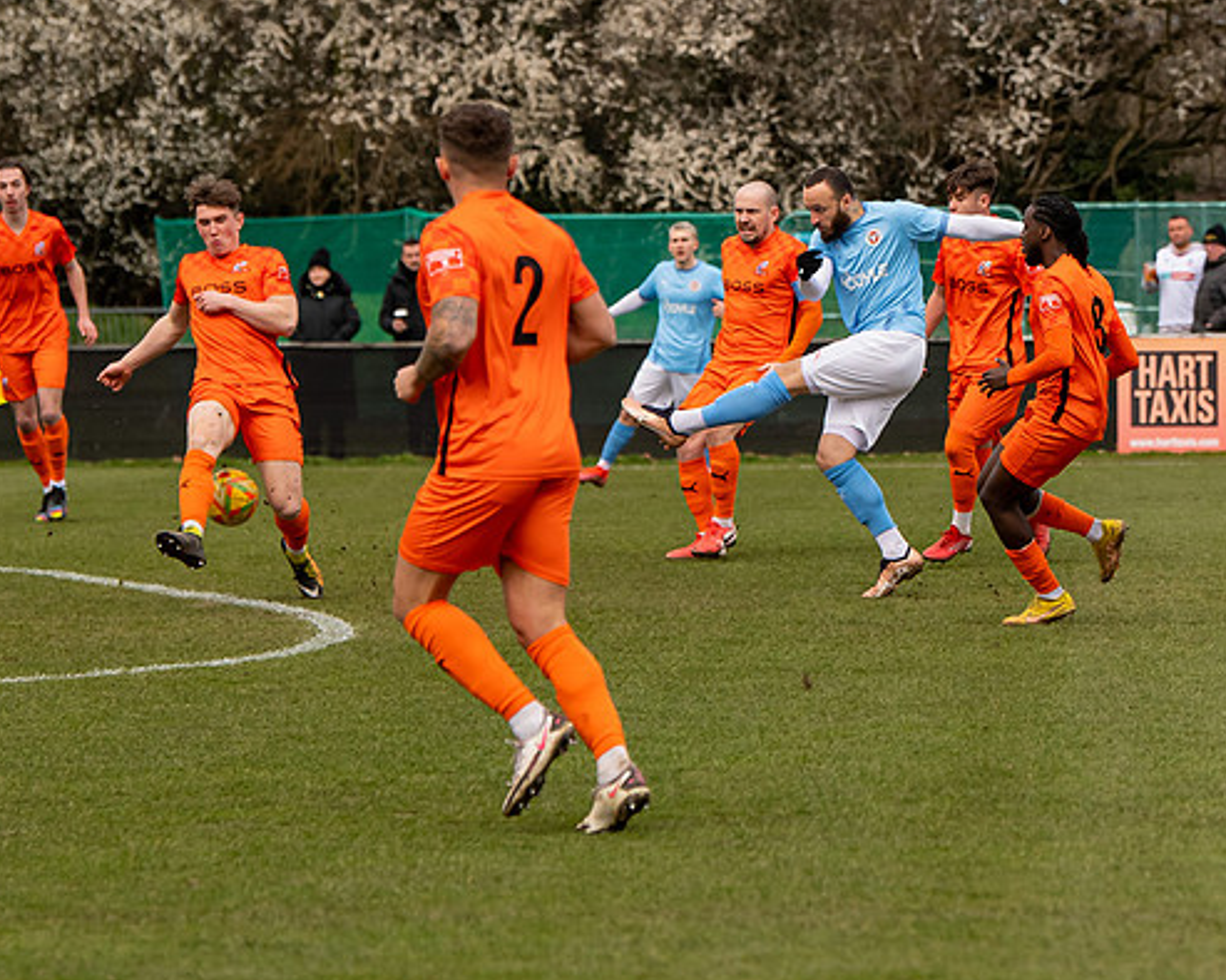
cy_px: 374
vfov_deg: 5.6
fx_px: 10011
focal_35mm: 276
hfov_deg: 7.0
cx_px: 854
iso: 500
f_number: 4
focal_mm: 130
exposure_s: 1/1600
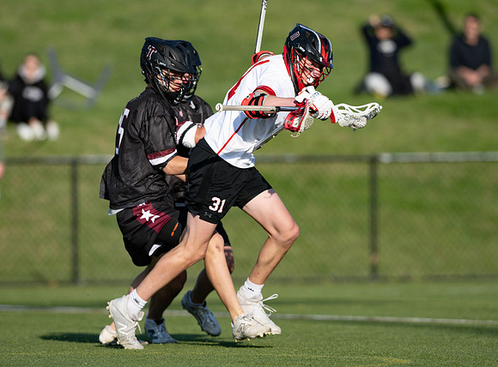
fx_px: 7310
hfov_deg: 3.9
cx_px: 225
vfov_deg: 2.9
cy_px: 159
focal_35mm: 511
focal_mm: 400
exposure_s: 1/4000
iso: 320
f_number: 4
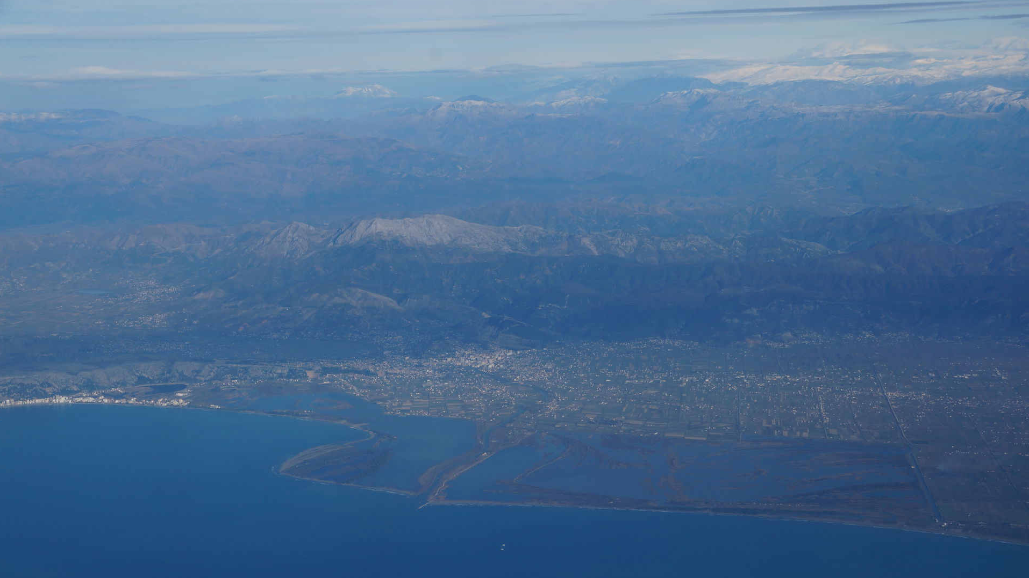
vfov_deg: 19.1
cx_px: 513
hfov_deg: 33.3
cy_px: 326
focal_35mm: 63
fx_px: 1719
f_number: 13
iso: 100
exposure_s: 1/250
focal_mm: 40
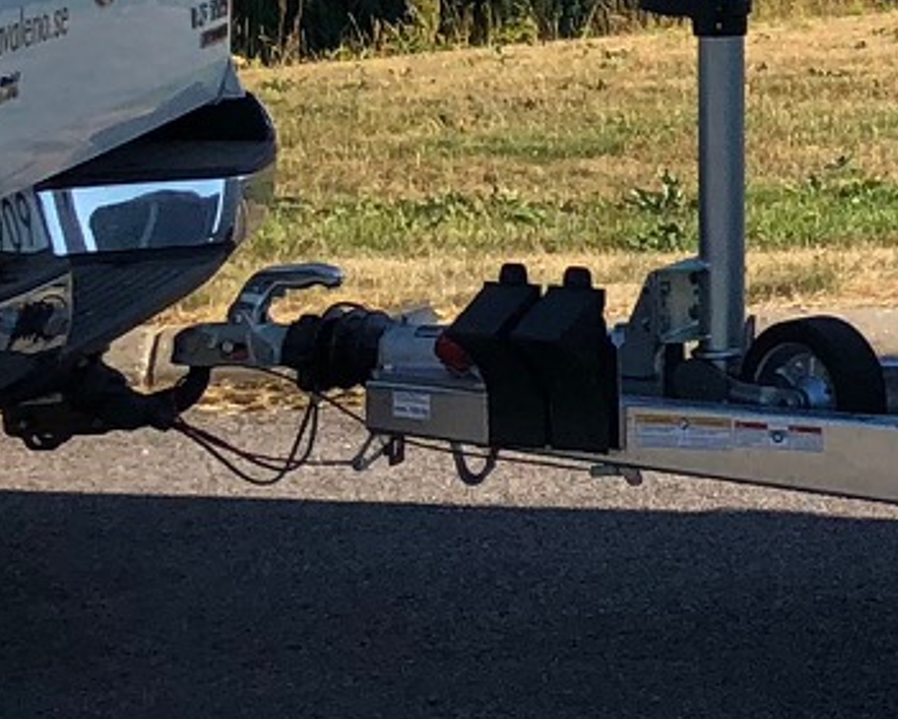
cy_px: -151
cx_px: 2198
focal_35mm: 157
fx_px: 4174
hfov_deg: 10.5
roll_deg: -0.6
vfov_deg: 9.7
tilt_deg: -2.1
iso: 20
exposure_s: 1/1517
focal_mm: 3.99
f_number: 1.8
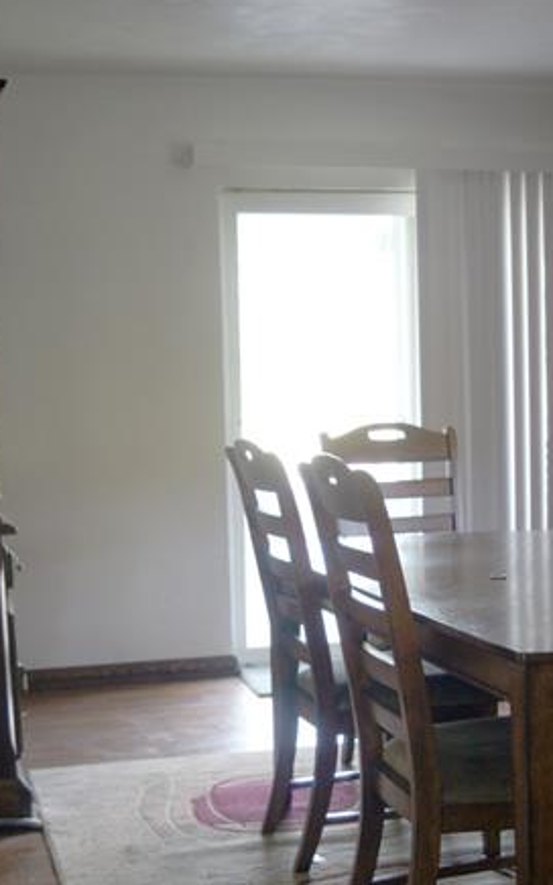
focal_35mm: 59
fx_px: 1422
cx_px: 276
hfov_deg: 22.0
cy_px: 568
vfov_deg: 34.3
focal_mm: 28
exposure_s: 1/50
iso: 320
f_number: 3.5
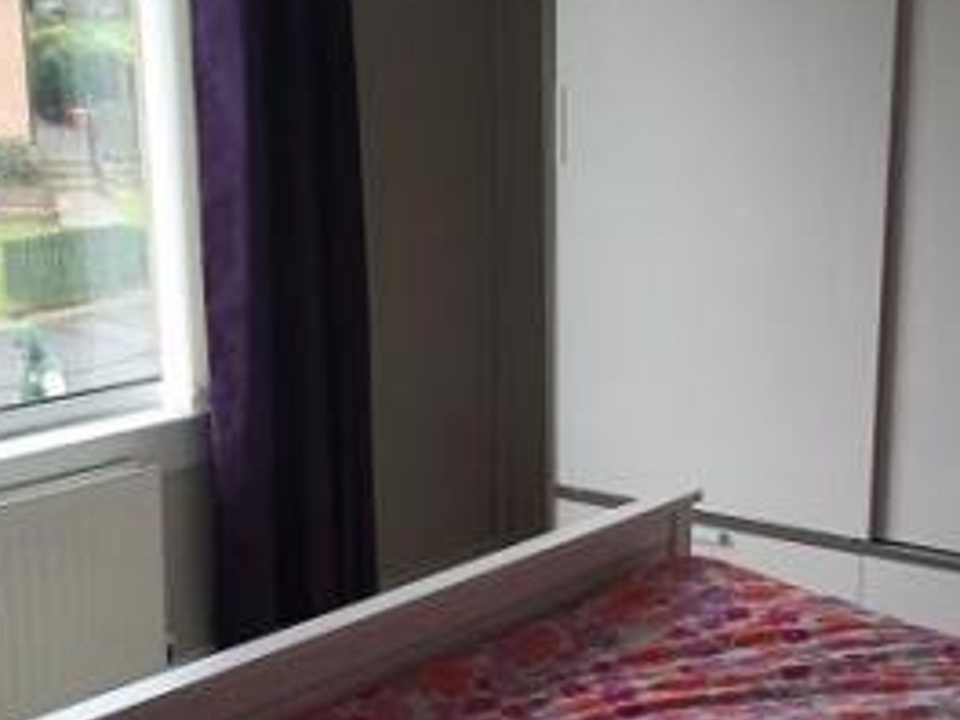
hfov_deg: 30.1
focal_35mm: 64
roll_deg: -1.1
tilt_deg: -15.9
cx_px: 602
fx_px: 1775
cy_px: 565
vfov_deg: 22.6
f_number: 2.2
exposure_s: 1/60
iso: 40
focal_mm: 4.15
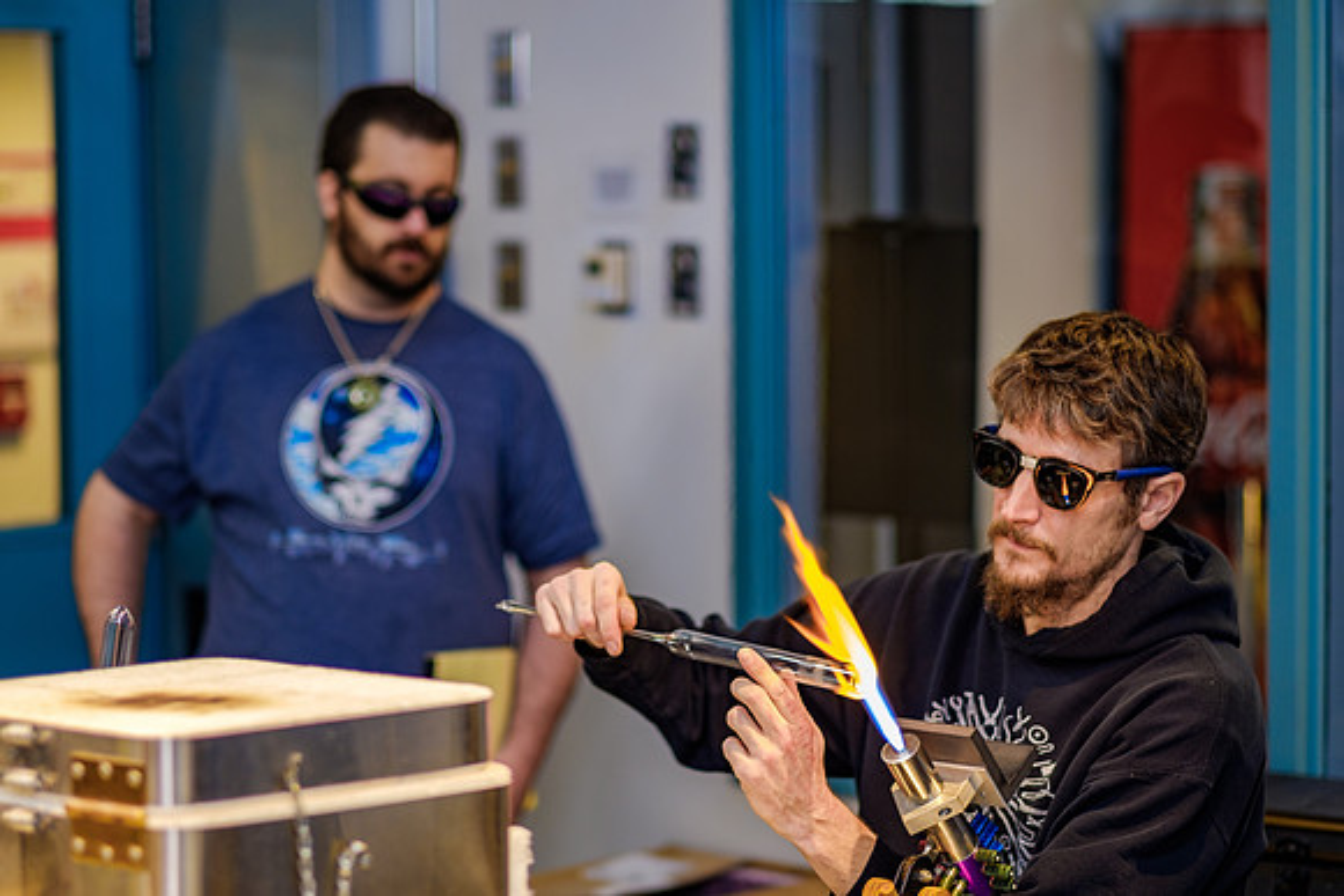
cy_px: 438
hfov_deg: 20.9
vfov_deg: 14.0
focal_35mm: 98
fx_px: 3643
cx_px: 593
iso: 200
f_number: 1.2
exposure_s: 1/125
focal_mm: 56
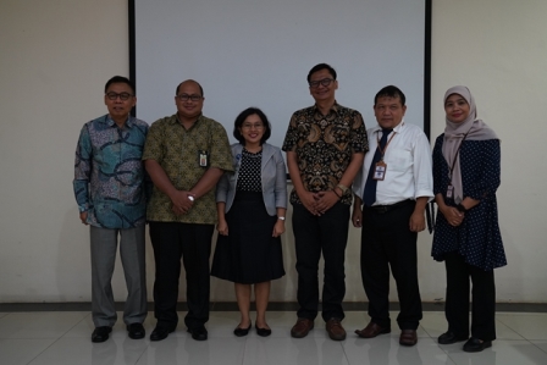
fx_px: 562
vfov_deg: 36.0
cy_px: 182
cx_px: 274
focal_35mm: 37
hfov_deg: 51.9
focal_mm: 37
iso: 2500
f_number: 5
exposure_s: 1/50
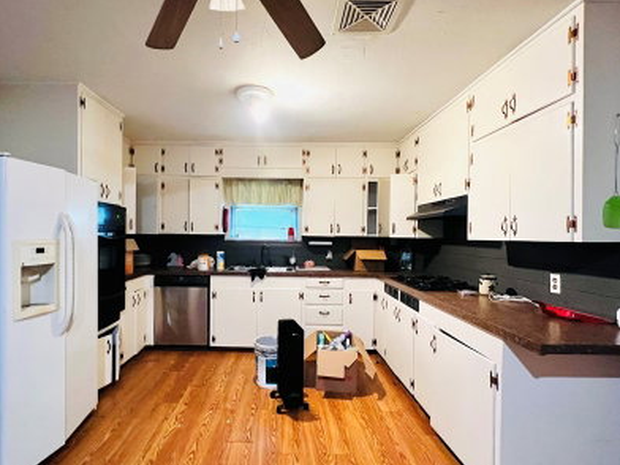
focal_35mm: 17
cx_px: 277
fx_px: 304
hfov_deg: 90.7
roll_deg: -0.7
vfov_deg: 74.7
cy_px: 237
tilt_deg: -1.0
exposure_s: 1/60
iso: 800
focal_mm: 1.57
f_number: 1.8
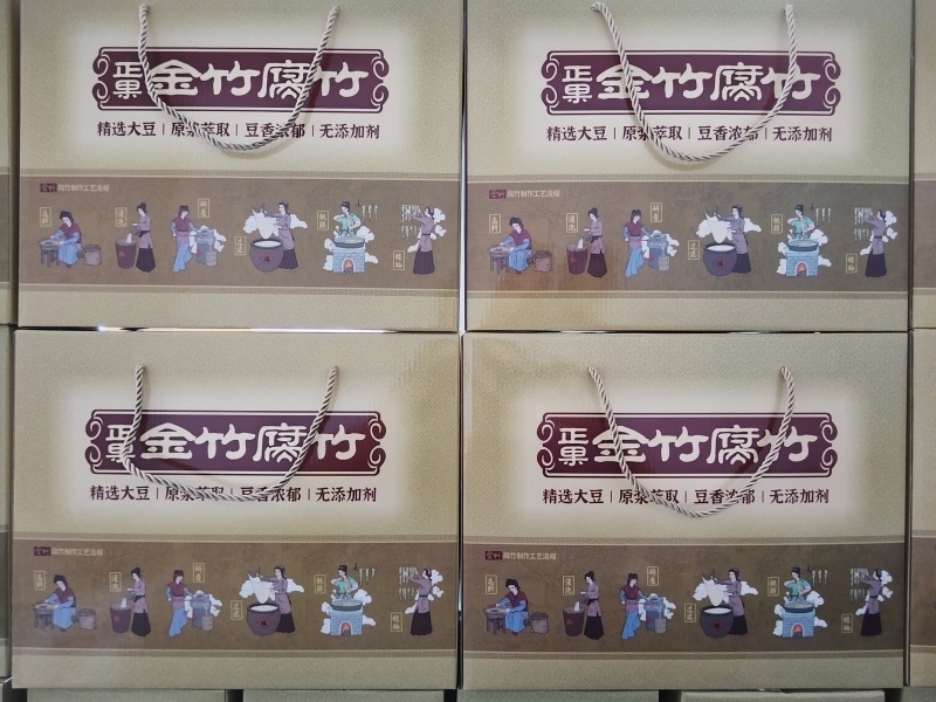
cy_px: 351
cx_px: 468
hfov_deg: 67.3
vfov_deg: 53.1
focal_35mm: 26
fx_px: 703
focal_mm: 4.95
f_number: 1.9
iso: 4192
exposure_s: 1/50
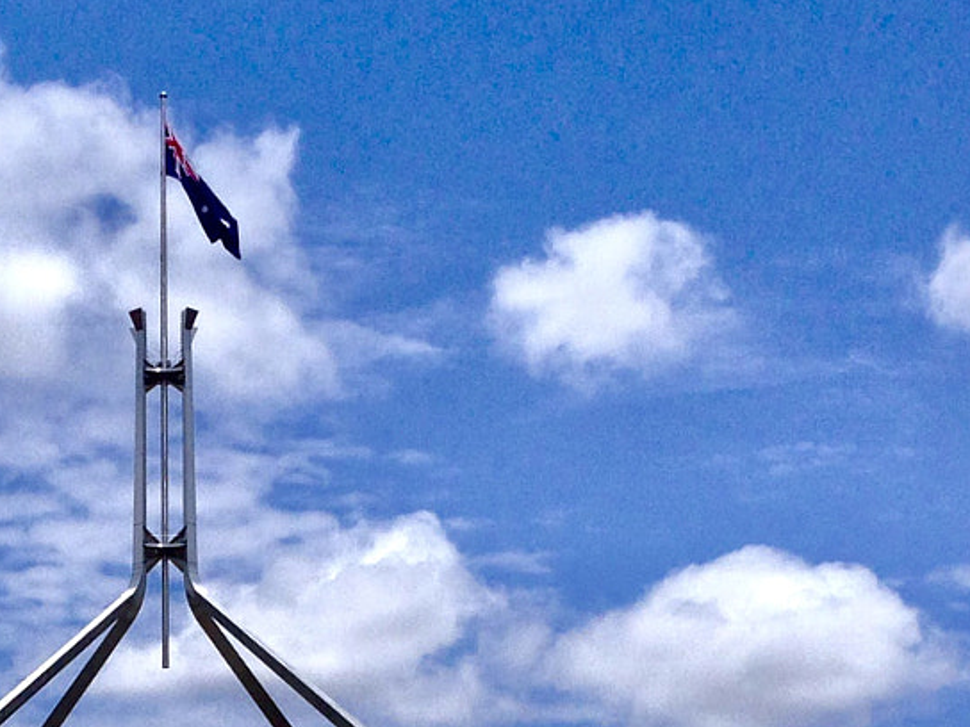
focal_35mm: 97
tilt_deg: +8.6
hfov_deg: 19.8
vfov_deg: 14.7
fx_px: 2718
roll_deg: +0.5
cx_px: 75
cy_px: 882
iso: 50
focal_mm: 4.12
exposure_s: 1/3623
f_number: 2.4
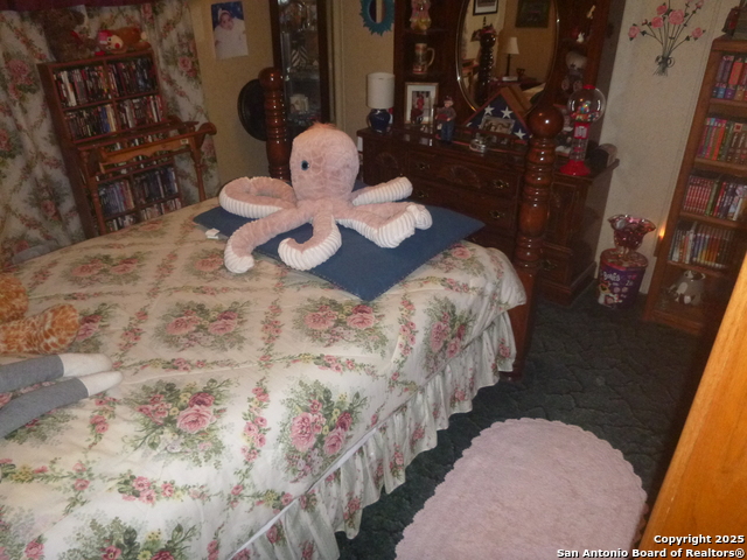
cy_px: 280
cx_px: 374
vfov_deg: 54.9
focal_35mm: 25
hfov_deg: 69.4
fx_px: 539
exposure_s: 1/60
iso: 400
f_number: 3.9
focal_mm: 4.5
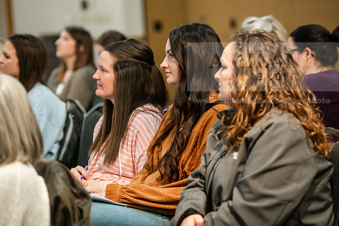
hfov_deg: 15.2
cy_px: 113
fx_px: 1271
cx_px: 170
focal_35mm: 135
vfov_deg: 10.2
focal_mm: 135
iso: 3200
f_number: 3.2
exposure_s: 1/200
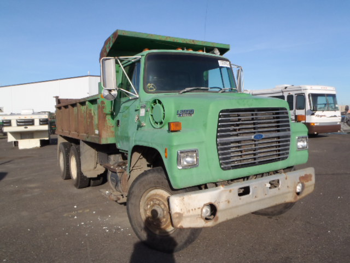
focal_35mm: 28
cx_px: 175
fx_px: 283
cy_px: 132
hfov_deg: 63.4
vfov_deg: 49.7
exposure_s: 1/640
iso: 80
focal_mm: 5
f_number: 4.5
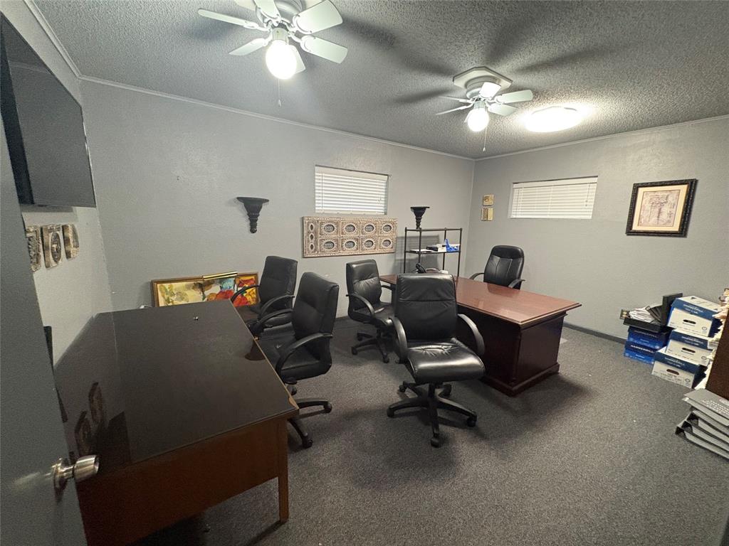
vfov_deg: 85.7
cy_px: 273
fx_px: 295
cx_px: 364
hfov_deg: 102.1
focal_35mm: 14
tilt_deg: -11.8
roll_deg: -1.6
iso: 640
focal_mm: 2.22
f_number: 2.2
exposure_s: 1/40
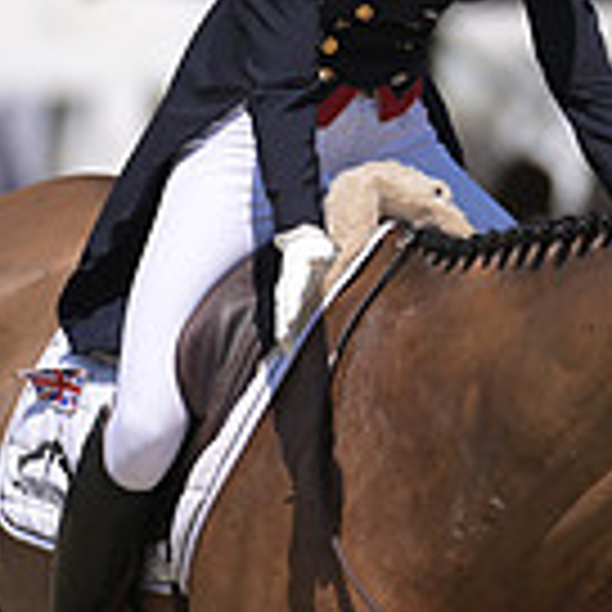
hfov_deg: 1.2
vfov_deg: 1.2
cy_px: 43
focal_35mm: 1455
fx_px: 29103
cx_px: 1053
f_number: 5
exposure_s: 1/1250
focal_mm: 400
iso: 160
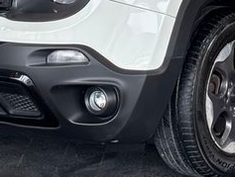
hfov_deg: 9.4
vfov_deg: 7.1
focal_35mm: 209
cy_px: -63
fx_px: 1422
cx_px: 197
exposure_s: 1/136
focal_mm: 5.96
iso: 25
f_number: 1.6
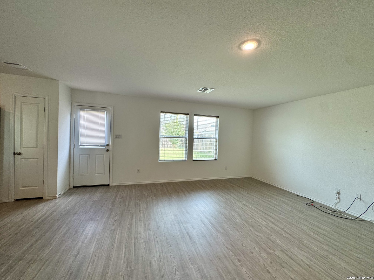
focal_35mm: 14
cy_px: 140
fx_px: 151
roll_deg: -2.6
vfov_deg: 85.7
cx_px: 187
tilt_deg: -1.9
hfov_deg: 102.1
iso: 100
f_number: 2.2
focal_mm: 2.22
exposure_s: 1/120
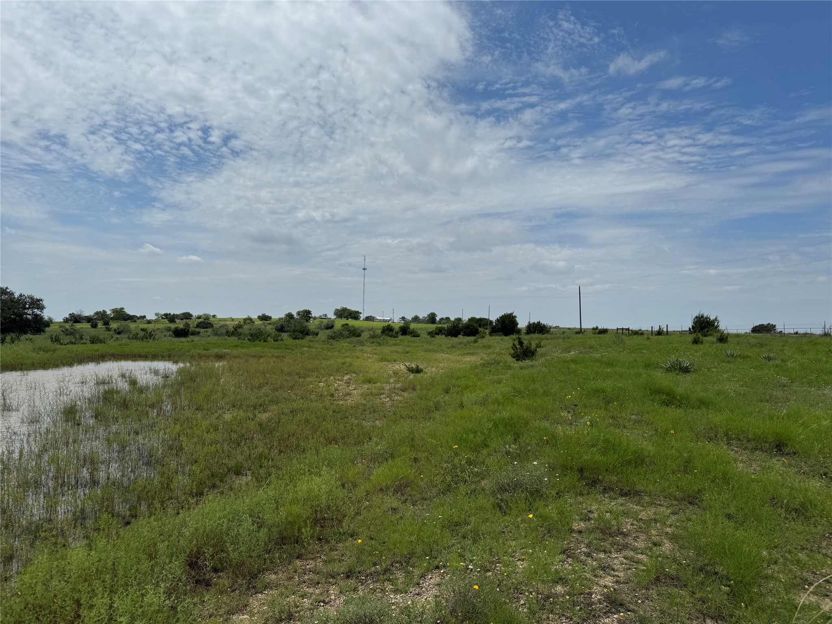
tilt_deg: +0.4
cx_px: 416
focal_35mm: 24
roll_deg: -2.2
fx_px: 577
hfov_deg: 71.6
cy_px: 312
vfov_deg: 56.8
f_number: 1.78
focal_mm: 6.76
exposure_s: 1/10417
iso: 80
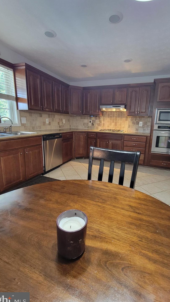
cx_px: 98
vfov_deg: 103.0
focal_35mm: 15
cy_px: 149
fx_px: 120
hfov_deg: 70.2
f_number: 2.2
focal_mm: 2.2
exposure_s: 1/40
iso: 400
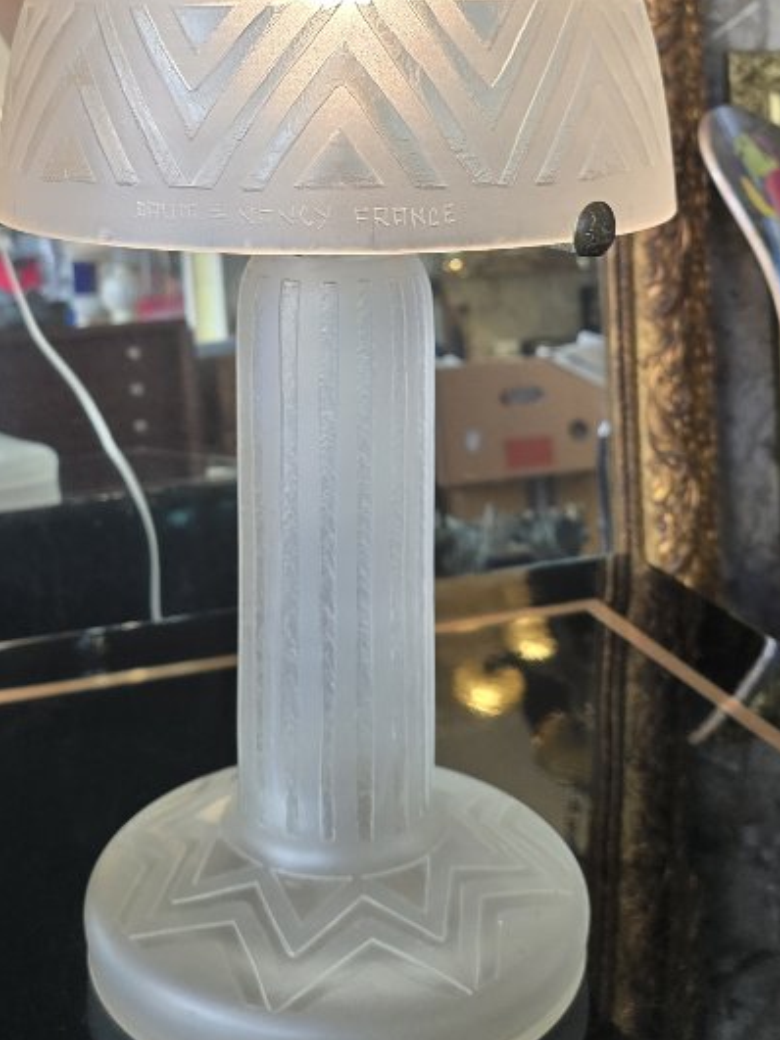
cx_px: 314
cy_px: 215
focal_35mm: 52
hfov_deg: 28.0
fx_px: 1563
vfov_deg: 35.7
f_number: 1.7
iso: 100
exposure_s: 1/100
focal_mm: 6.3
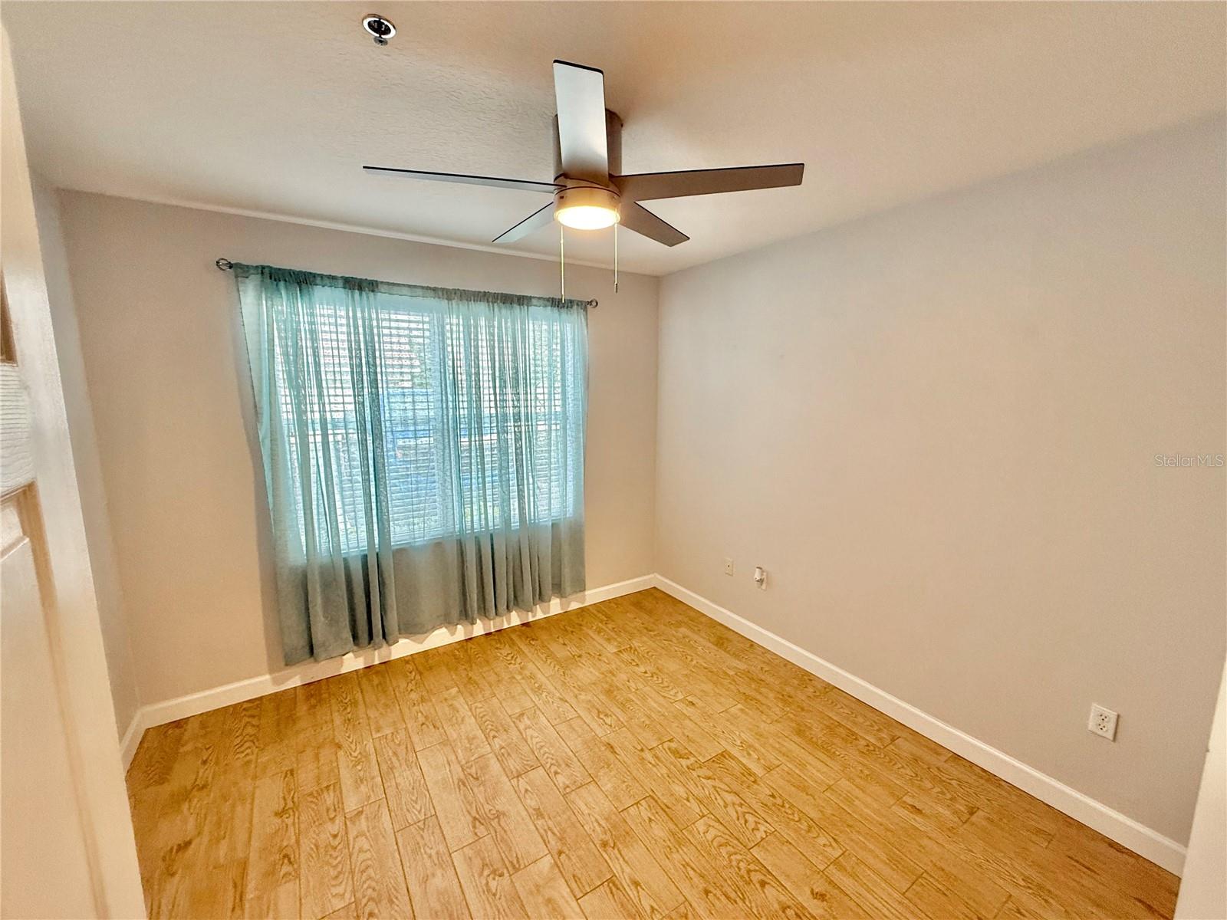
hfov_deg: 102.1
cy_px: 460
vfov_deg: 85.7
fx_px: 496
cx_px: 614
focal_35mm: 14
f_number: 2.2
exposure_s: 1/120
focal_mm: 2.22
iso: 320
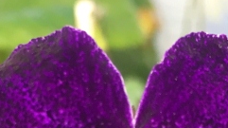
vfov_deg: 10.6
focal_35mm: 105
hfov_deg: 20.4
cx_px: 131
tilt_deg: -42.9
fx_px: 634
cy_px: 256
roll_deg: -3.0
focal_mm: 4.15
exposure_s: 1/33
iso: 64
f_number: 2.2
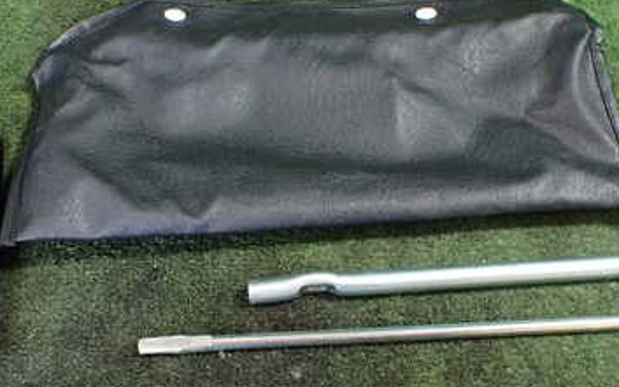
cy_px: 257
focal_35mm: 54
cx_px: 284
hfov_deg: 37.5
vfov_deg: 23.9
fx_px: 911
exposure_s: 1/80
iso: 800
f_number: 2.3
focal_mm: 5.4
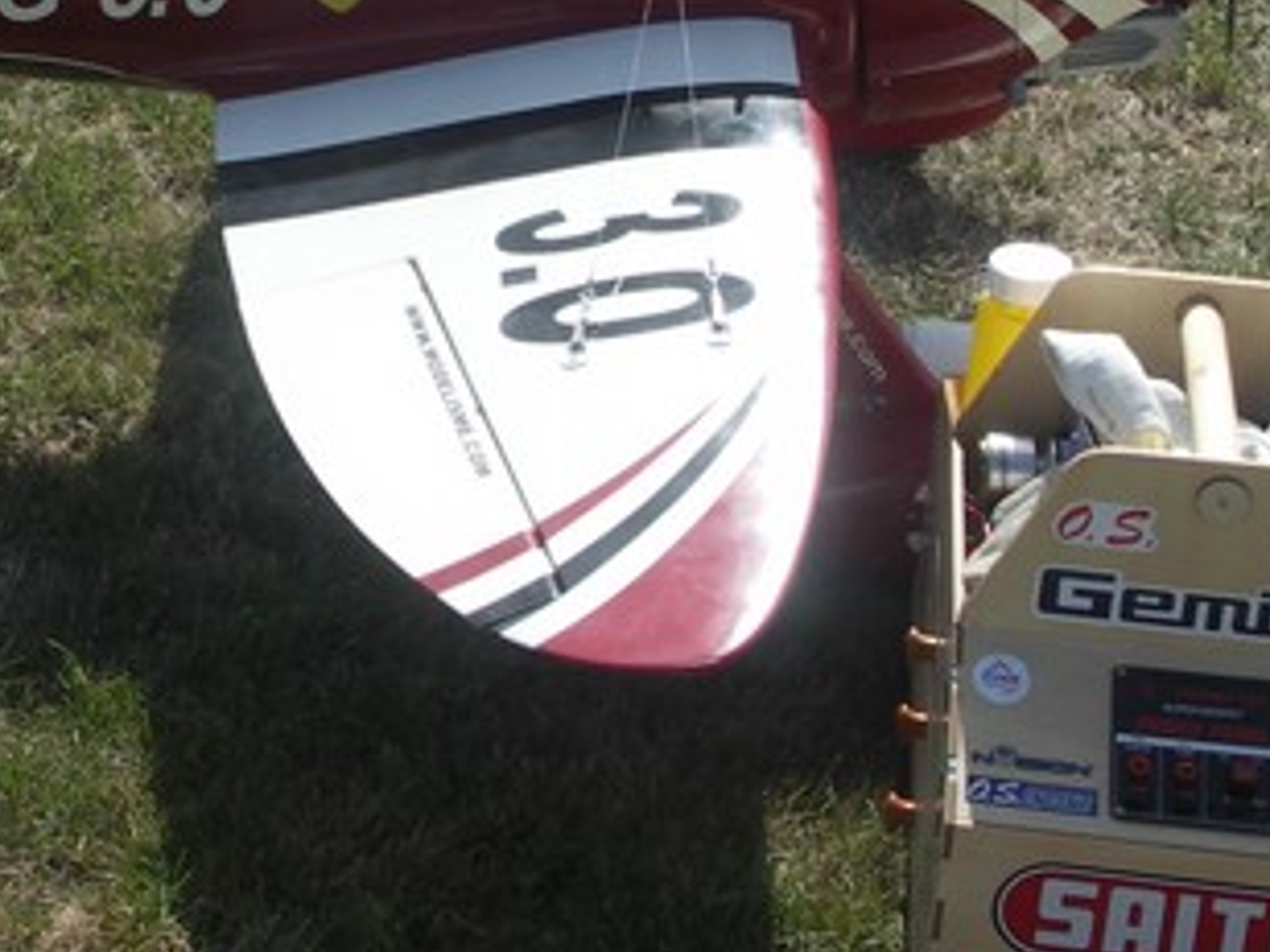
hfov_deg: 17.9
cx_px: 235
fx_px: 3999
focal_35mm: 109
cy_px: 210
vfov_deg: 13.5
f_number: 7.1
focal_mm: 11
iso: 100
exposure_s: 1/320
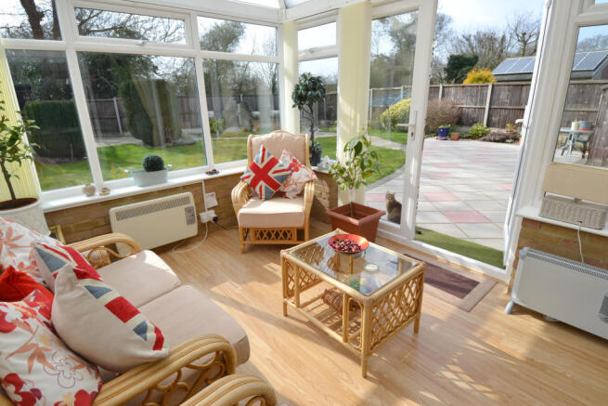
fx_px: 304
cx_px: 304
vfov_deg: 67.4
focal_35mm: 18
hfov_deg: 90.0
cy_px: 203
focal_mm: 12
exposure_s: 1/200
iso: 100
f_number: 7.1
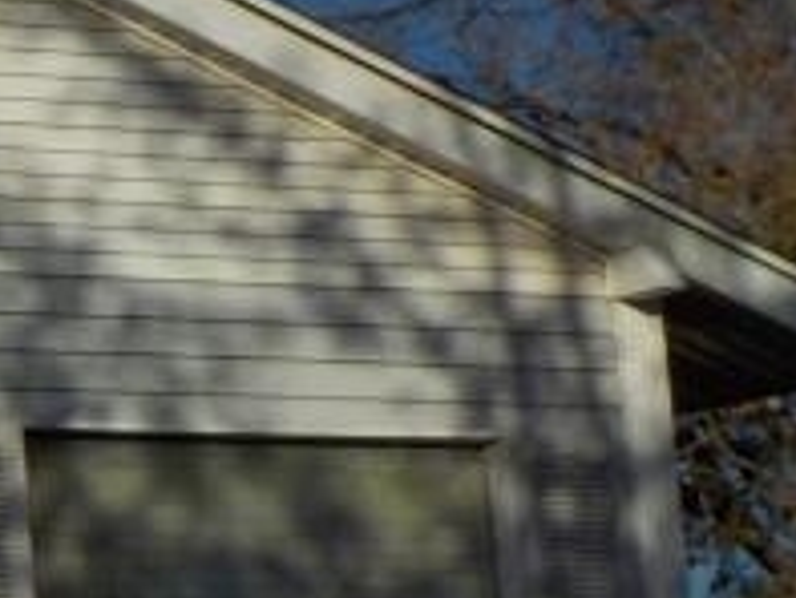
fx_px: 3589
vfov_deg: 9.5
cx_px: -1204
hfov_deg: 10.6
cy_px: 311
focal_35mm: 156
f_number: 6.6
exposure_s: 1/1000
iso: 125
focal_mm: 4.1
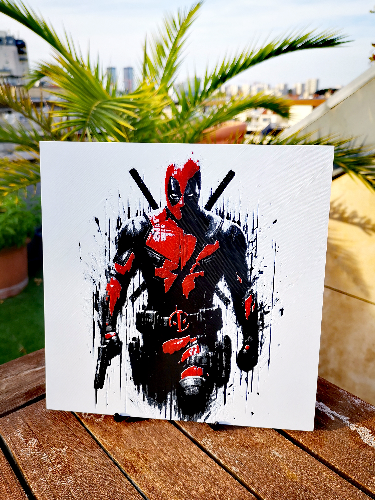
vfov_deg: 65.3
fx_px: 390
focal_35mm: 27
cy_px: 250
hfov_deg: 51.4
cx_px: 188
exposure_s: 1/449
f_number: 1.8
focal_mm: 4.75
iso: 50
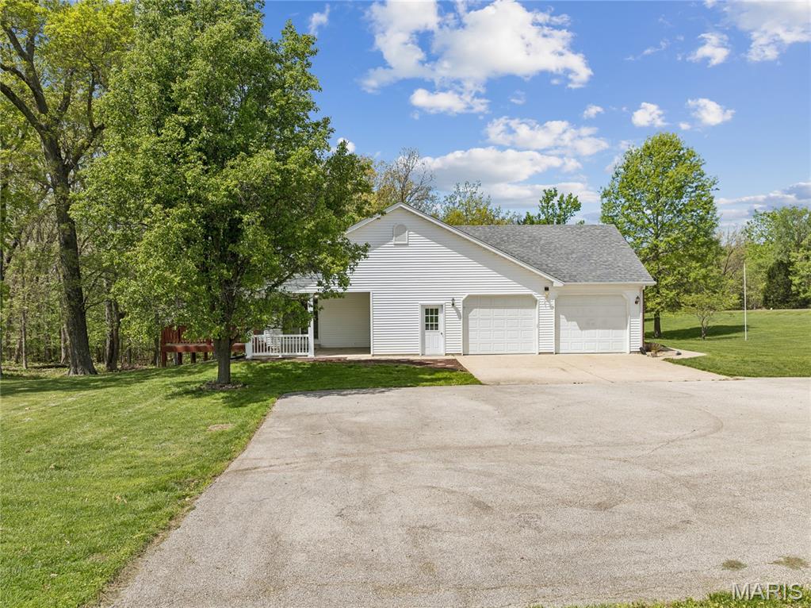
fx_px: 562
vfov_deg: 56.8
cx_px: 406
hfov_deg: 71.6
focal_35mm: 24
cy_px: 304
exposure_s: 1/60
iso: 100
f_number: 2.8
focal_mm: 12.3
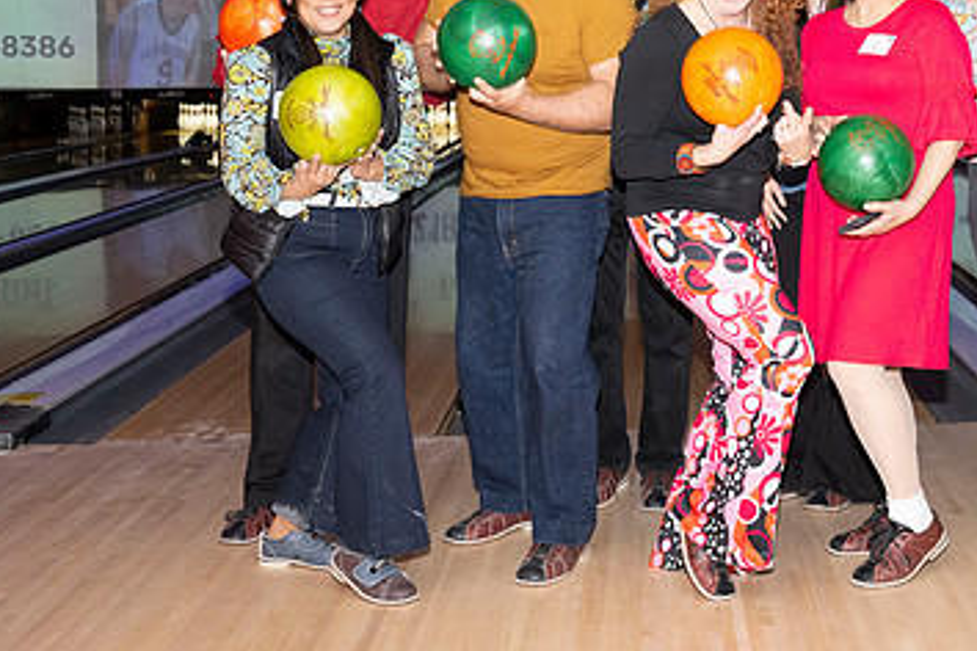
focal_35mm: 59
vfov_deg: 22.7
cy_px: 128
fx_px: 1601
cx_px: 720
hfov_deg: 33.3
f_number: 5.6
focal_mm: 36
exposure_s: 1/100
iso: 1600
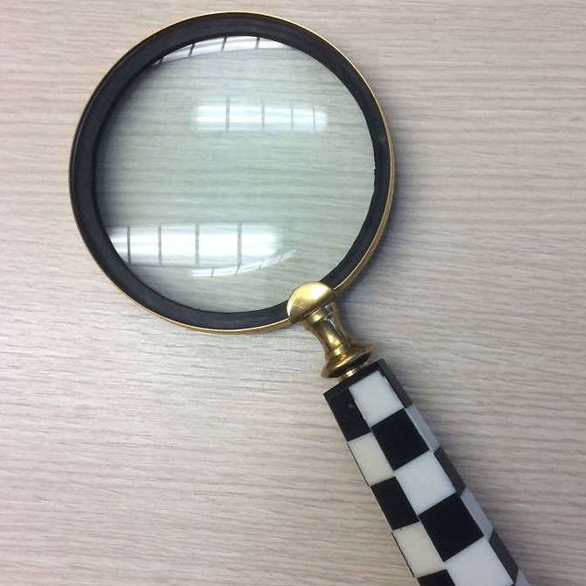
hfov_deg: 36.7
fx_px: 881
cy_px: 294
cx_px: 351
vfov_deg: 36.8
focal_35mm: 46
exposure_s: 1/33
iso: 40
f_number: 2.2
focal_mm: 4.15
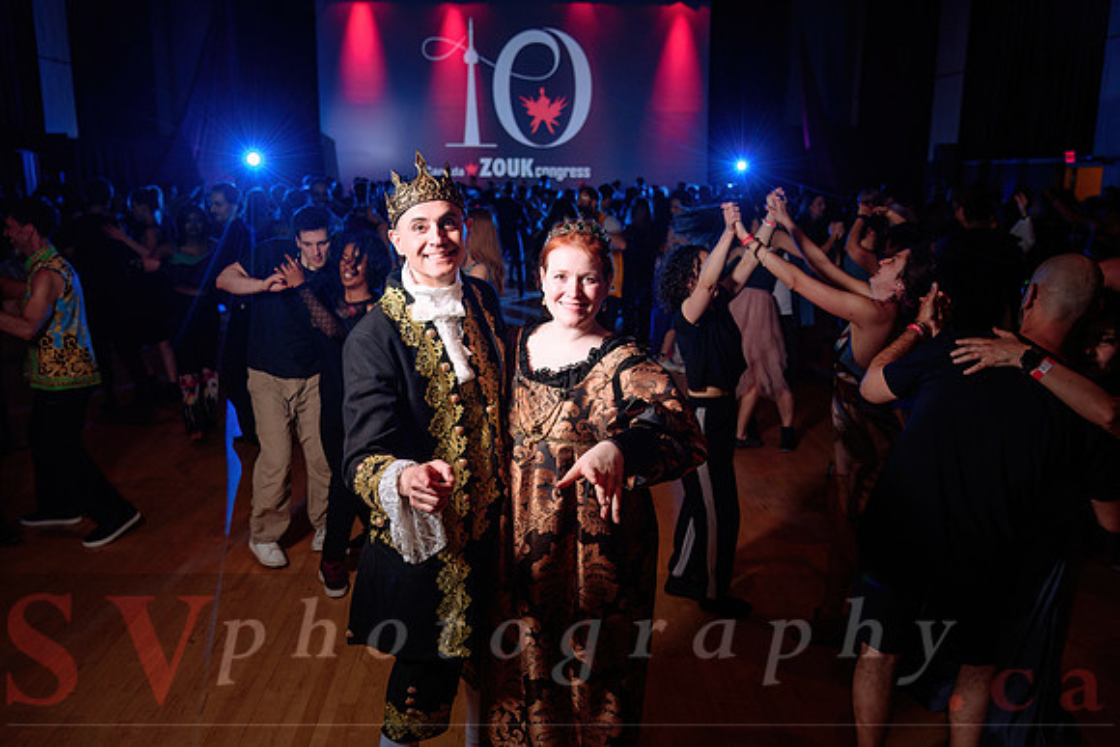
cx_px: 571
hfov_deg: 60.2
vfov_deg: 42.3
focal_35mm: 31
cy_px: 374
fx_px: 966
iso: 800
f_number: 3.5
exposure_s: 1/50
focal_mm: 30
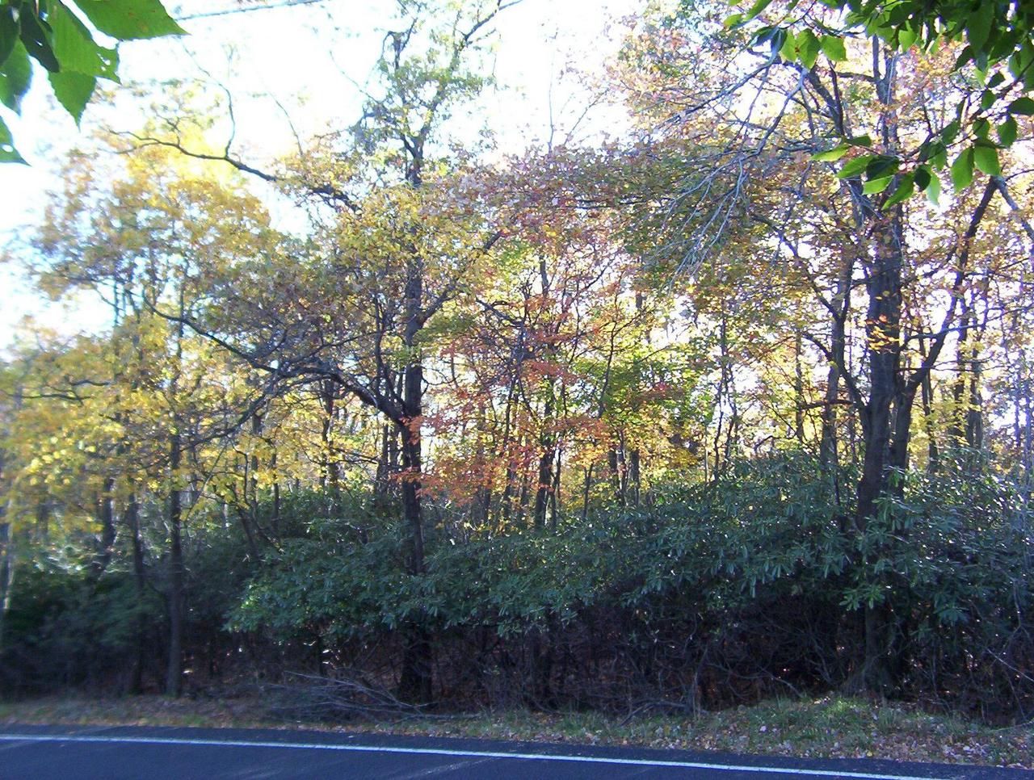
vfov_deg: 39.8
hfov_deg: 51.3
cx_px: 517
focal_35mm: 36
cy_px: 390
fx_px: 1078
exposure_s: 1/129
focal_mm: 5.54
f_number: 2.76
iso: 100
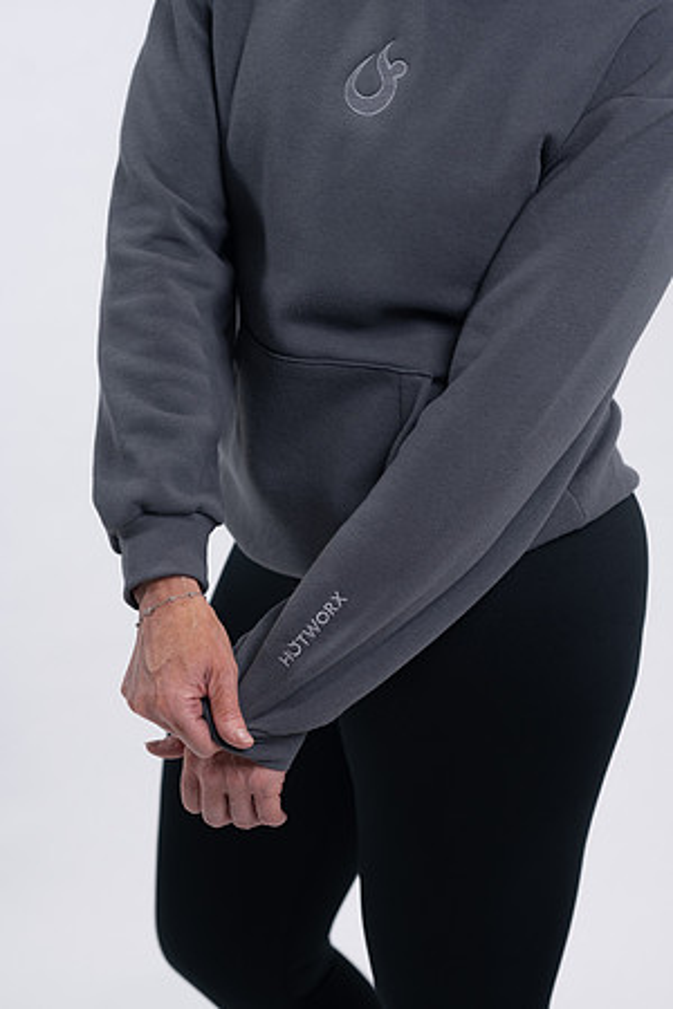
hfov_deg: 16.1
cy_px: 504
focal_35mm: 85
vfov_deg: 23.9
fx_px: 2383
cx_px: 336
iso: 200
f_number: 4
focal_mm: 85
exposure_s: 1/125
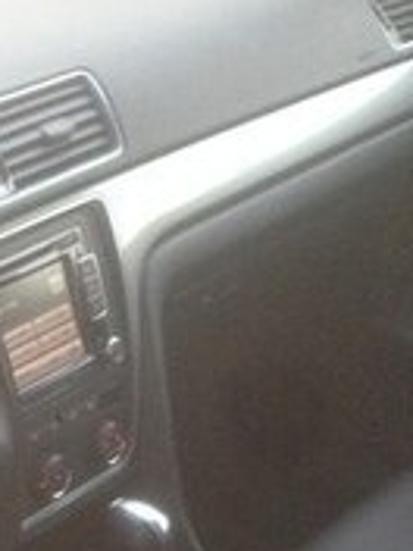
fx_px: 1479
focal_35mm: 93
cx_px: -81
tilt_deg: -37.5
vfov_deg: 19.8
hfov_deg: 15.3
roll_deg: +0.6
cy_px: 670
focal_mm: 4.12
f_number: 2.4
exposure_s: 1/20
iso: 200
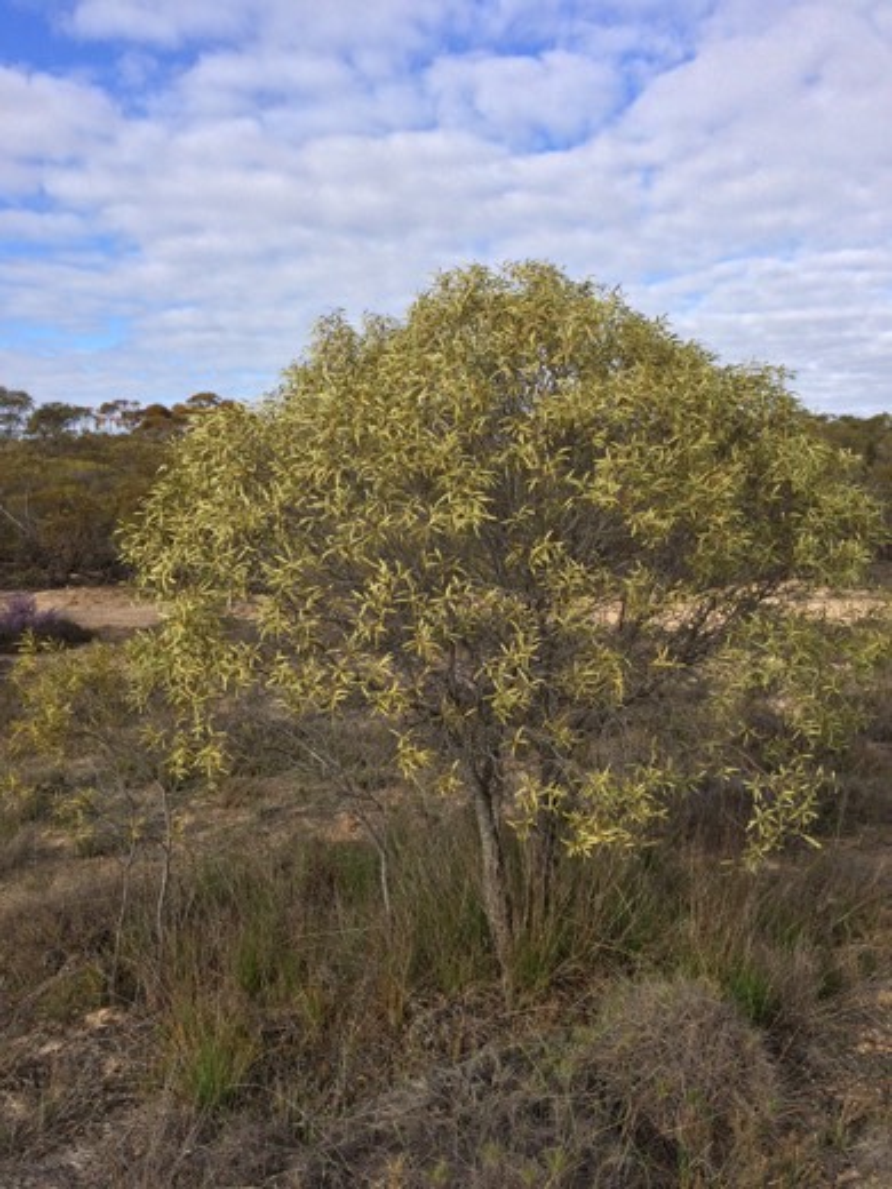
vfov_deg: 61.7
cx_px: 446
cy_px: 594
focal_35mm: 29
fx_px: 996
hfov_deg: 48.2
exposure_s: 1/1786
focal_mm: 4.15
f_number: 2.2
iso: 32
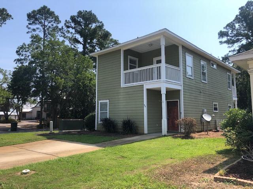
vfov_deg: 49.7
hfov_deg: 63.4
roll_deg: -1.0
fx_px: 205
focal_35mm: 28
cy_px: 94
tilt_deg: +6.9
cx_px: 126
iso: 20
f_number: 1.8
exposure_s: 1/1499
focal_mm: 4
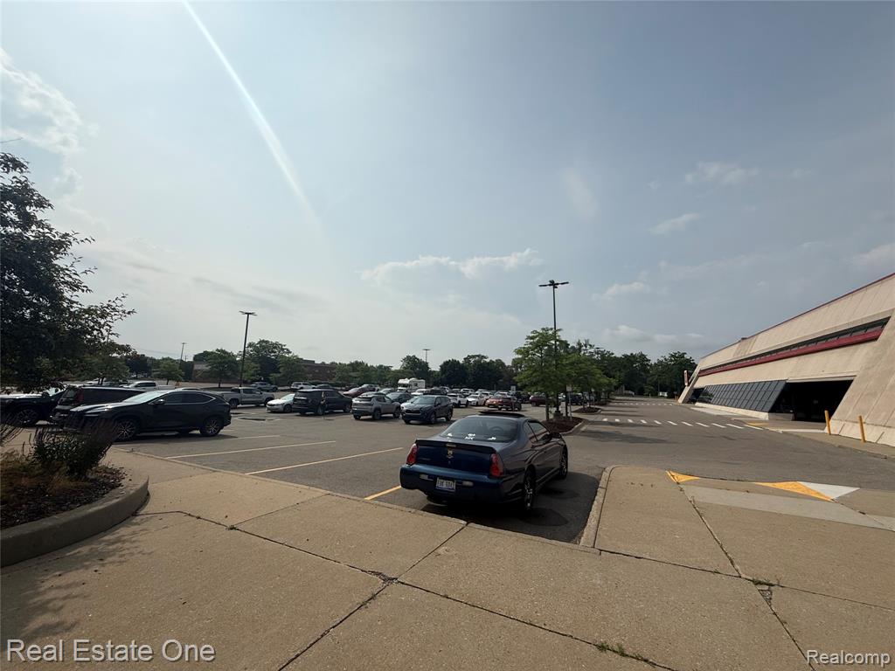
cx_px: 448
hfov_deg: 102.1
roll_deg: -2.1
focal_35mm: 14
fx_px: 362
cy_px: 336
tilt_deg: +8.5
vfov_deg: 85.7
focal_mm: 2.22
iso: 40
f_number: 2.2
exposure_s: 1/6173
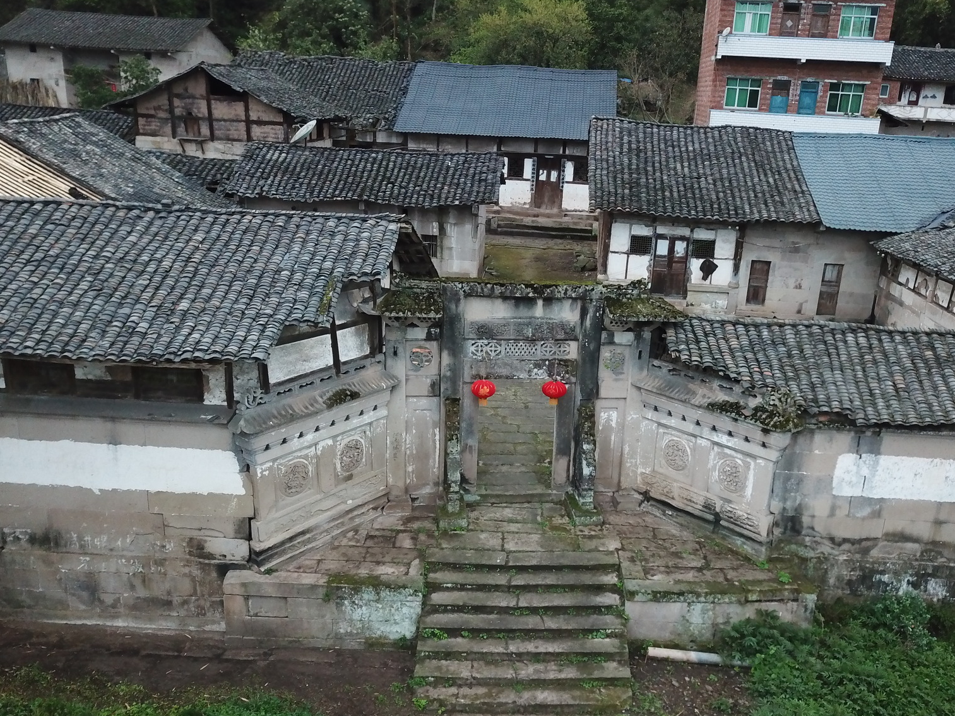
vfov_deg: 42.8
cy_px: 422
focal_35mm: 33
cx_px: 534
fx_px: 910
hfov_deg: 55.2
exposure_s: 1/25
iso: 442
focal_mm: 4.73
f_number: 2.2
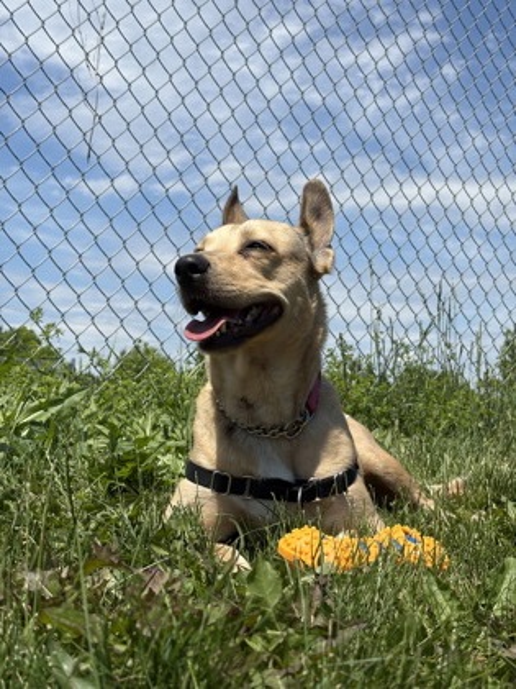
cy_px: 344
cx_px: 258
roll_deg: -2.4
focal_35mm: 52
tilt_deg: +3.6
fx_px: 1034
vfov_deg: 36.8
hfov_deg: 28.0
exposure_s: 1/4630
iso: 40
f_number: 1.6
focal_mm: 5.96
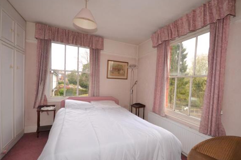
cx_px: 124
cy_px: 87
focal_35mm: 17
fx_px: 114
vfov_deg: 70.3
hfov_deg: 93.3
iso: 400
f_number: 5.6
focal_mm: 10
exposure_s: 1/125
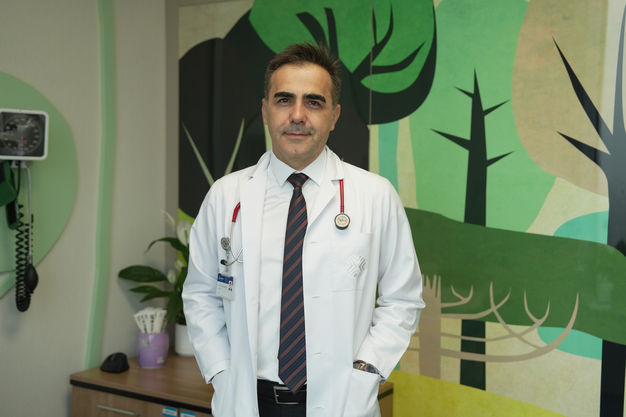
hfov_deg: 41.9
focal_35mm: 47
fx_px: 817
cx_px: 313
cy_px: 208
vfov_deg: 28.6
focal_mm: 47
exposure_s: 1/500
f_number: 2.8
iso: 1000
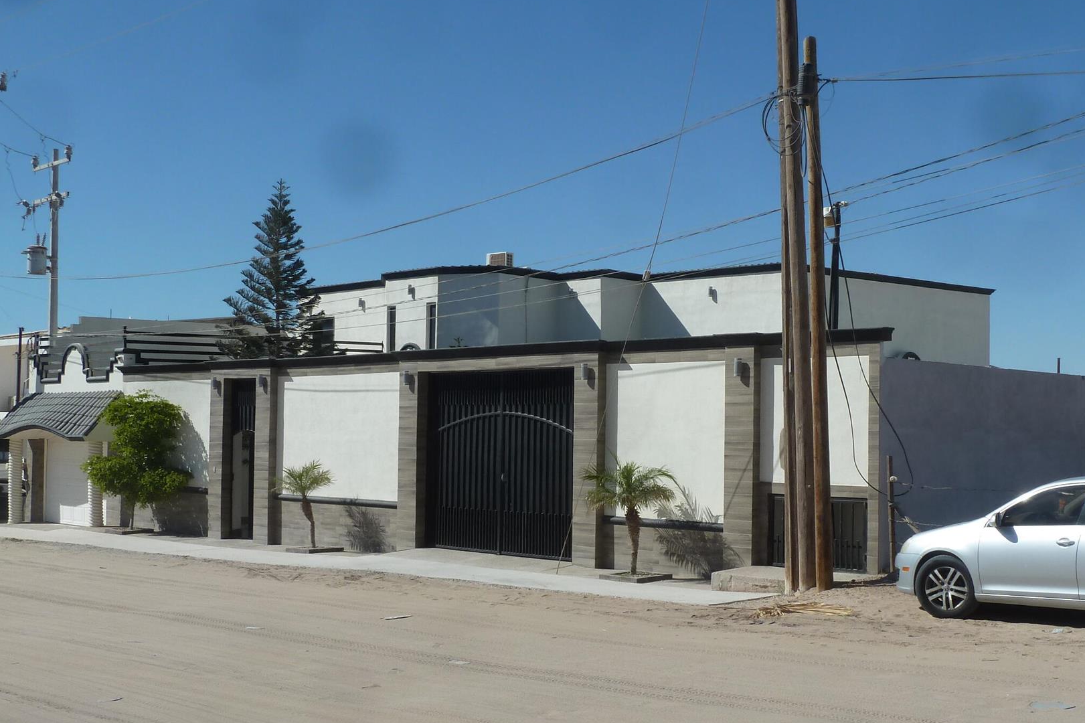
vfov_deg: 29.2
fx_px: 1386
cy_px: 429
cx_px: 631
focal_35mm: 46
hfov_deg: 42.6
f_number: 5.6
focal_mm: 5.7
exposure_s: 1/640
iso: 80
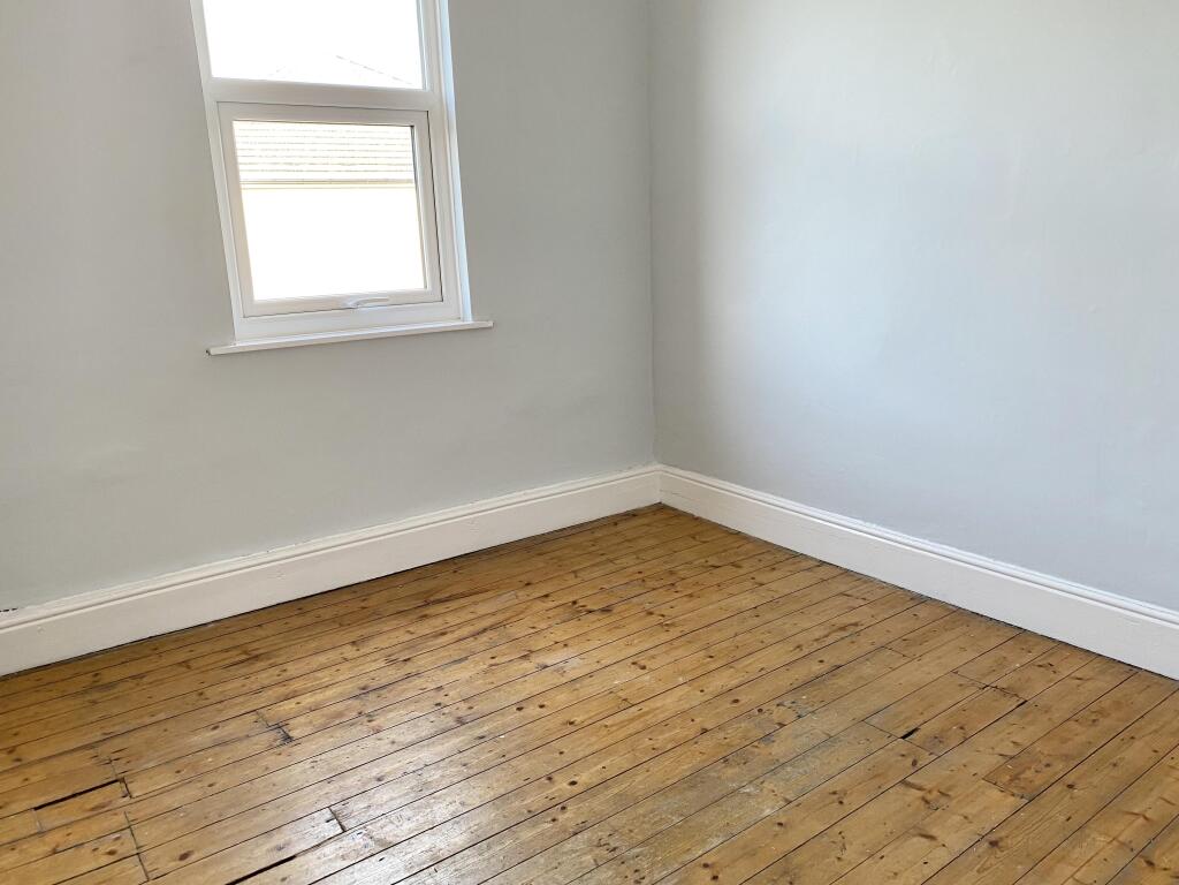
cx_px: 590
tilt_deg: -13.8
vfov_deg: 53.1
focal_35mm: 26
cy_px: 442
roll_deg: +2.3
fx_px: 886
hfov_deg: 67.3
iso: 125
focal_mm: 4.25
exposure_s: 1/97
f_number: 1.8
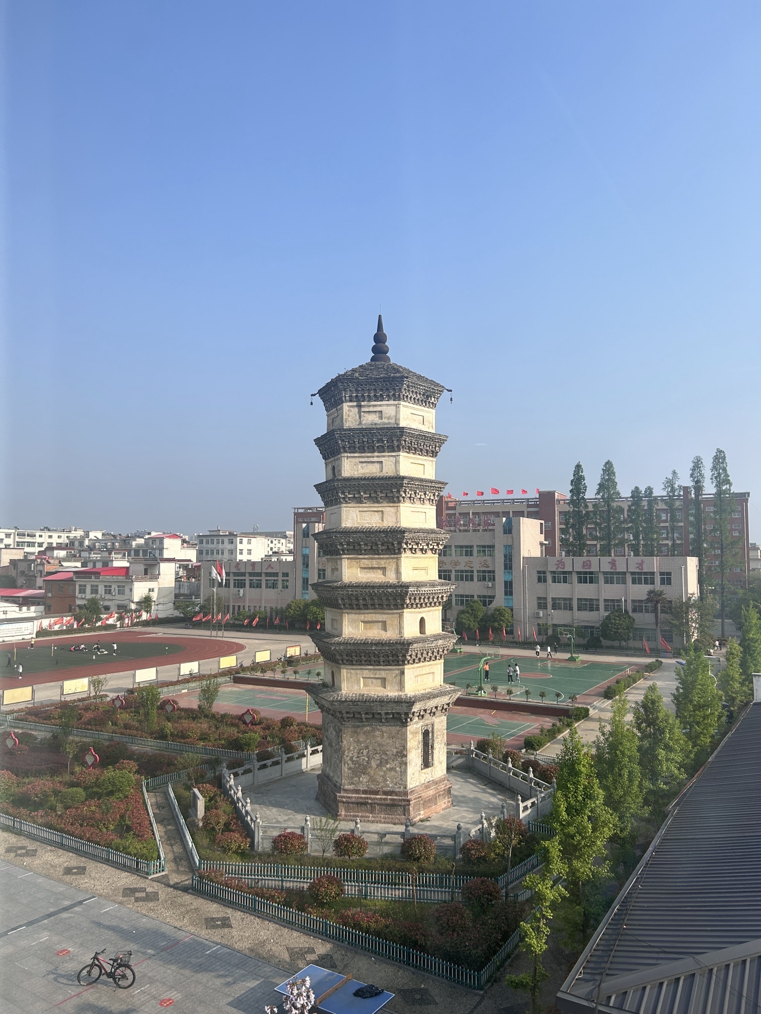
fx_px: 762
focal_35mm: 26
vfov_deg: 67.3
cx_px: 380
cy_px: 507
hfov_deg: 53.1
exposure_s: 1/3257
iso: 50
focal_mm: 5.7
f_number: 1.5
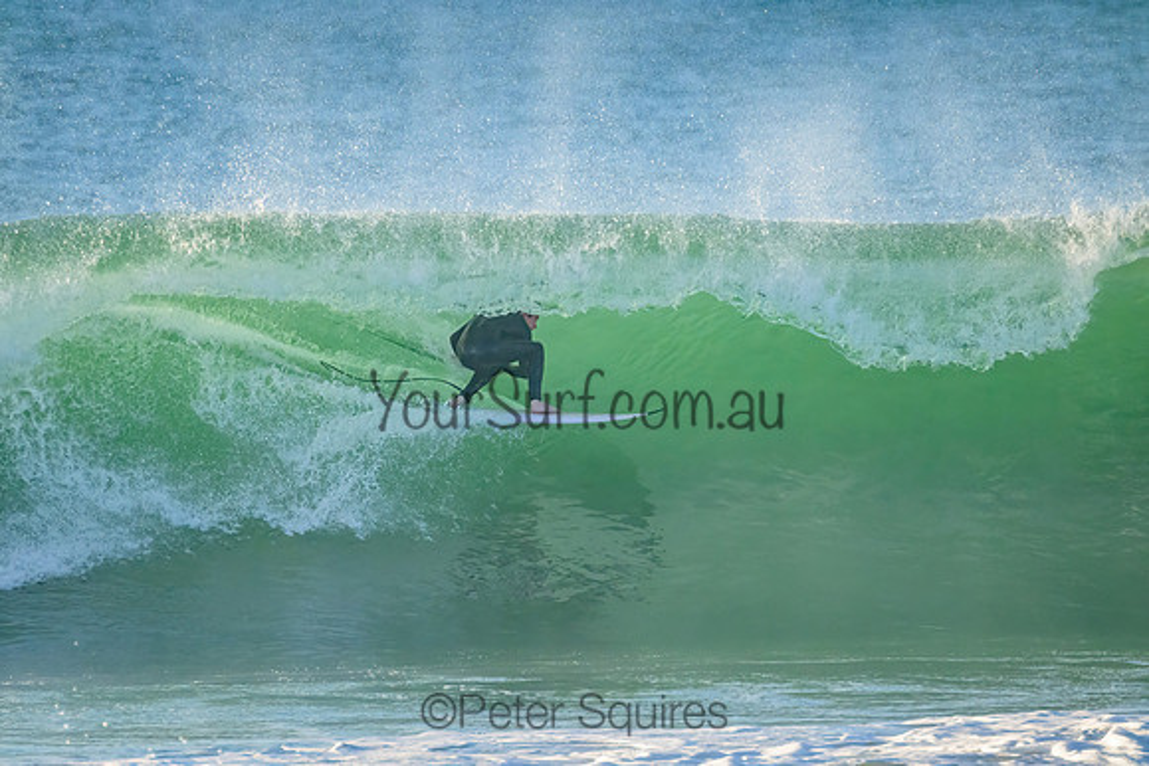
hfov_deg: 2.6
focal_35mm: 800
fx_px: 25538
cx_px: 574
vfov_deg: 1.7
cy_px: 383
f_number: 11
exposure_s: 1/1600
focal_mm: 800
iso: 3600
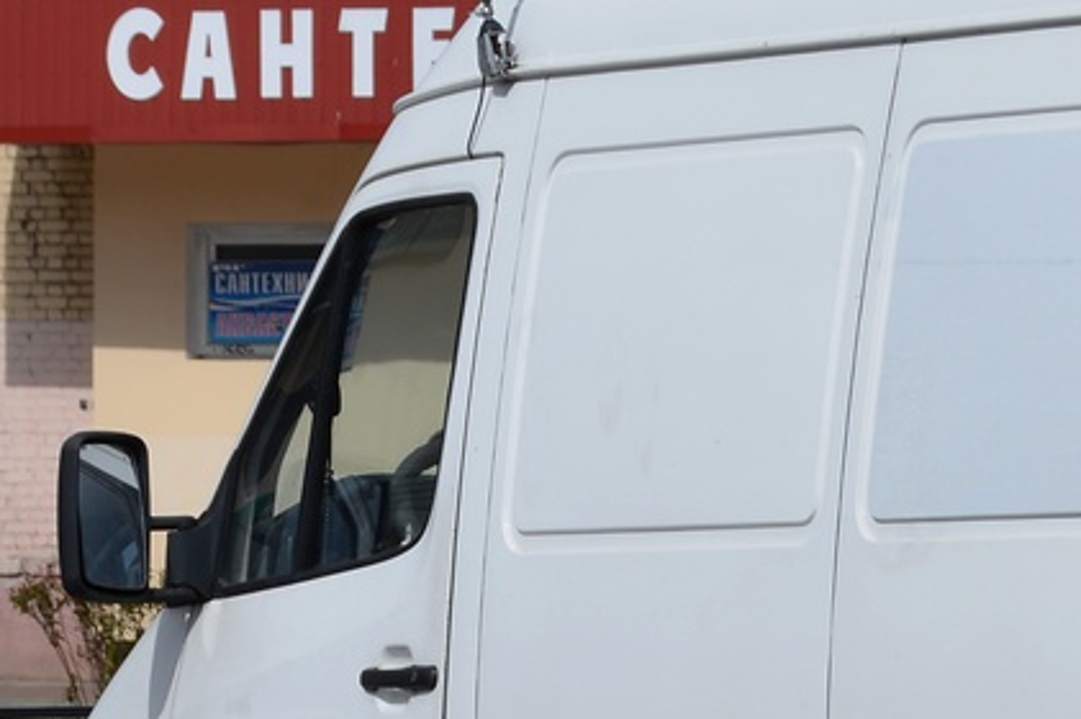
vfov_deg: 3.4
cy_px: 411
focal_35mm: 401
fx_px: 12025
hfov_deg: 5.1
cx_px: 1451
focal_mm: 75
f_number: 9
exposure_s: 1/320
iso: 100
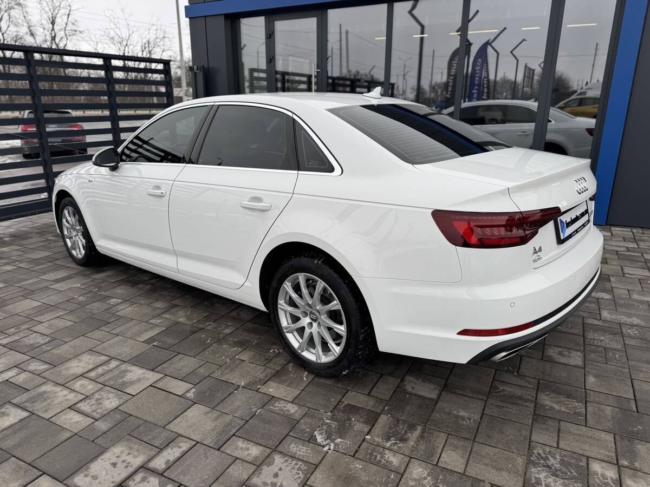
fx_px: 451
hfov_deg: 71.6
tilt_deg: -17.1
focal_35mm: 24
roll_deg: +0.0
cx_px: 325
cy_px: 244
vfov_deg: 56.8
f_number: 1.78
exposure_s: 1/747
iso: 80
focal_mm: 6.76
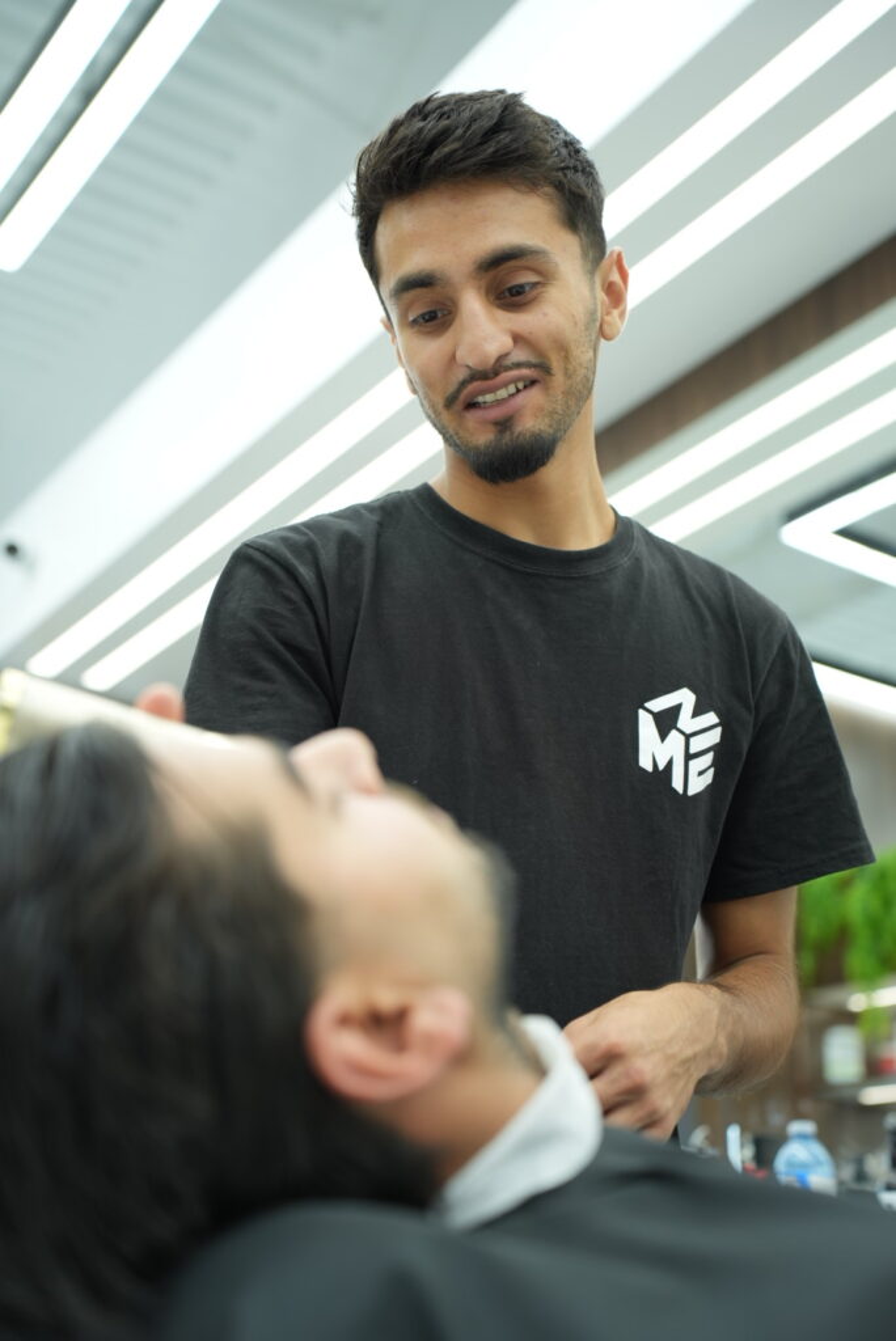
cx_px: 448
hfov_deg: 28.1
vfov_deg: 41.1
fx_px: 1789
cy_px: 670
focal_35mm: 48
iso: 200
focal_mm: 48
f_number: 2.8
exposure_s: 1/200
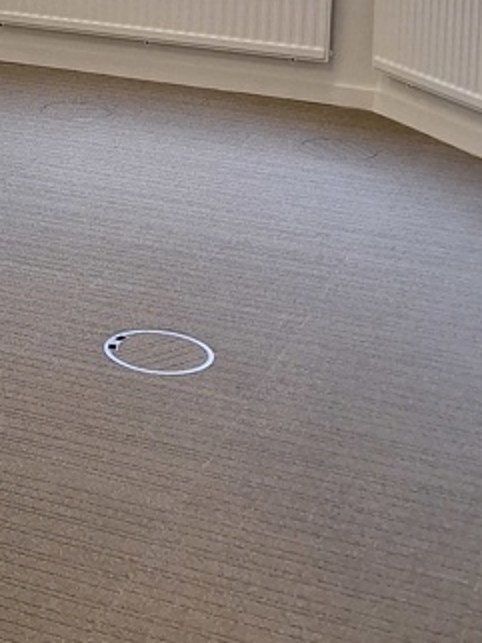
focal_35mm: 86
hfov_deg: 16.3
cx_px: -134
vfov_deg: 21.4
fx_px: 1596
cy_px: -94
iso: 40
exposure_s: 1/172
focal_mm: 5.54
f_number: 1.8
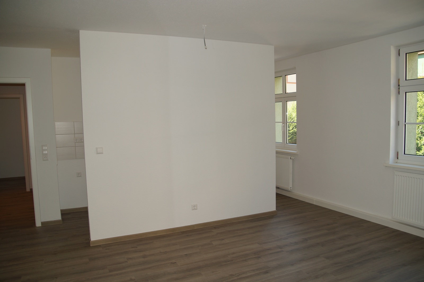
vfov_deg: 47.8
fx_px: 318
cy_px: 141
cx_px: 212
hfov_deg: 67.4
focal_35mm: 27
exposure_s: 1/60
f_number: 4
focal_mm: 18
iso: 100
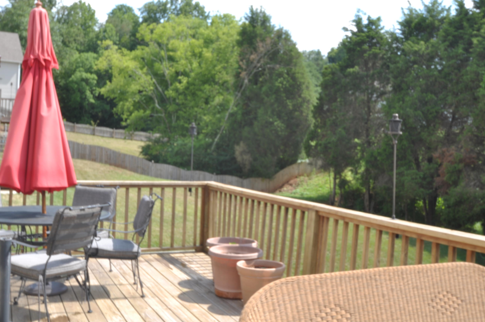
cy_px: 142
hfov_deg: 46.4
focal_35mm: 42
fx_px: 565
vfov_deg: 31.8
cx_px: 252
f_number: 16
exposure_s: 1/20
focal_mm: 24
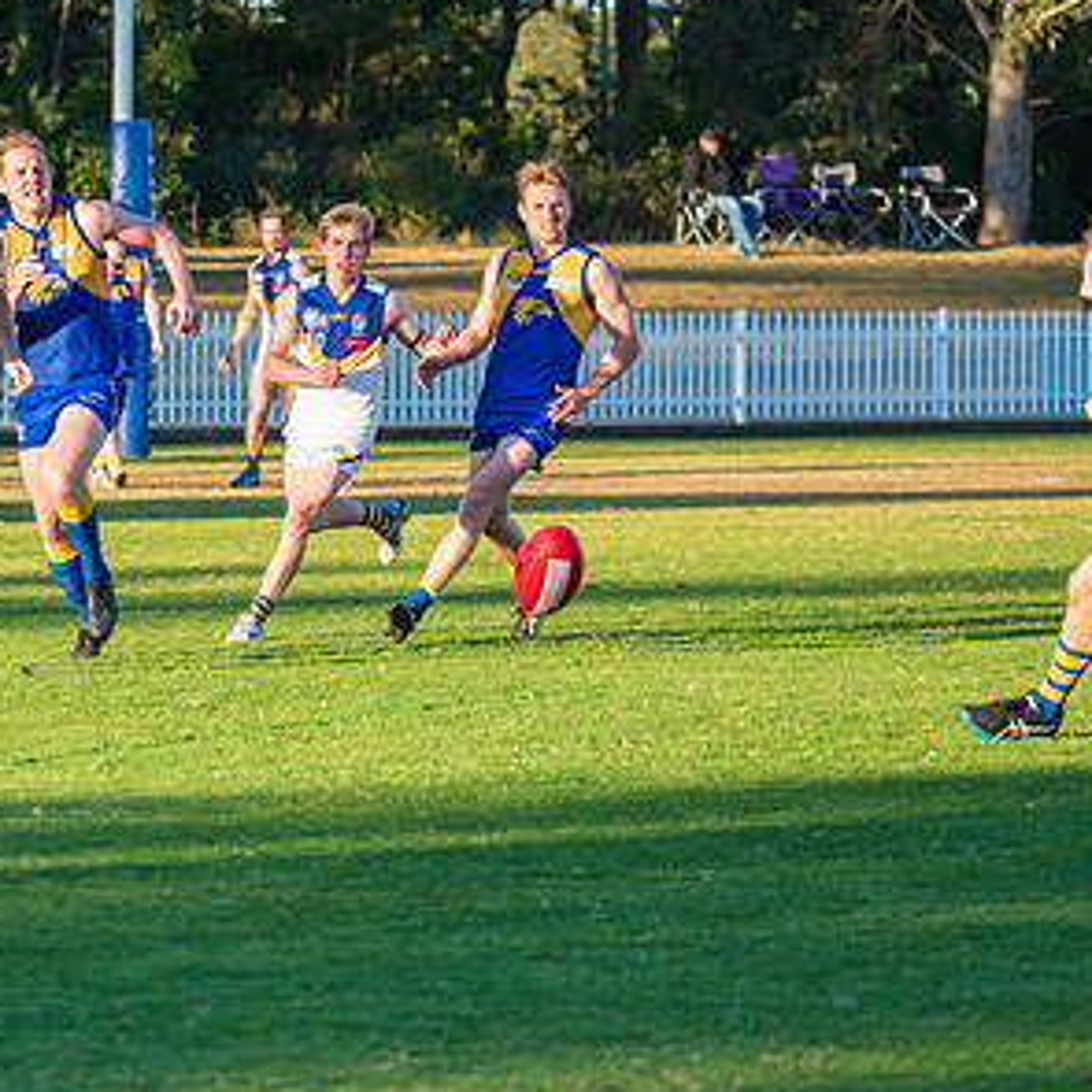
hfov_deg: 6.2
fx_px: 10029
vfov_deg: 6.2
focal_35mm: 281
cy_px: 496
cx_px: 38
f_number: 6.3
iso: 1000
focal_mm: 150
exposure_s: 1/1250
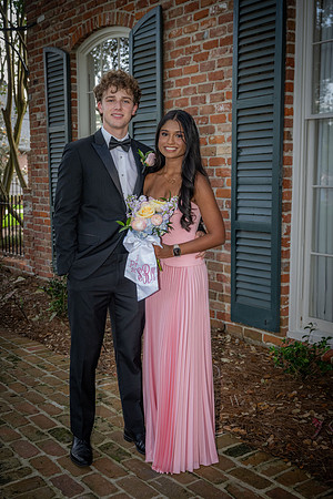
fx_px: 583
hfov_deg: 31.9
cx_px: 166
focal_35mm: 42
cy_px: 250
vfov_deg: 46.4
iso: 1400
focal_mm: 42
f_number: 6.3
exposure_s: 1/125
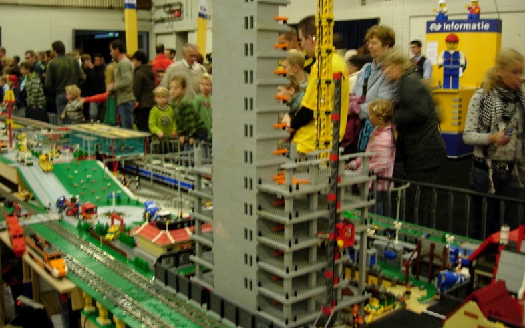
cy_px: 132
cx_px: 258
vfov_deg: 31.2
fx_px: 587
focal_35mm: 41
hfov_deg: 48.2
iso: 64
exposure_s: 1/4.1
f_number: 2.8
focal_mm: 7.8
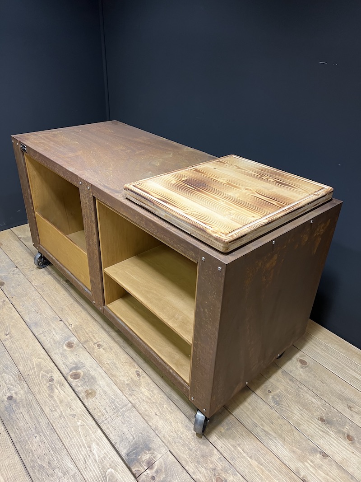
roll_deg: -2.1
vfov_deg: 67.3
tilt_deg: -30.7
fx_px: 362
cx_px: 180
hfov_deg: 53.1
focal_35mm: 26
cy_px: 241
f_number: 1.5
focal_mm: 5.7
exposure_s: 1/50
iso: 80
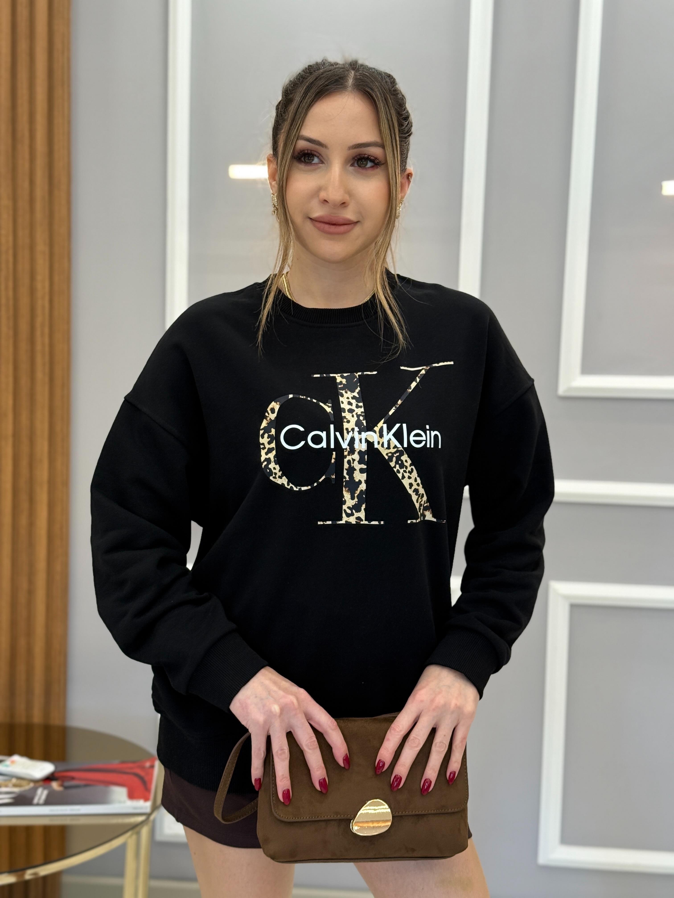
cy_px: 449
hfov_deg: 30.3
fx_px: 1246
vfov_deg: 39.7
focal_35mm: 48
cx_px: 337
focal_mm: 6.76
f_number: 1.78
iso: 100
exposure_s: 1/130
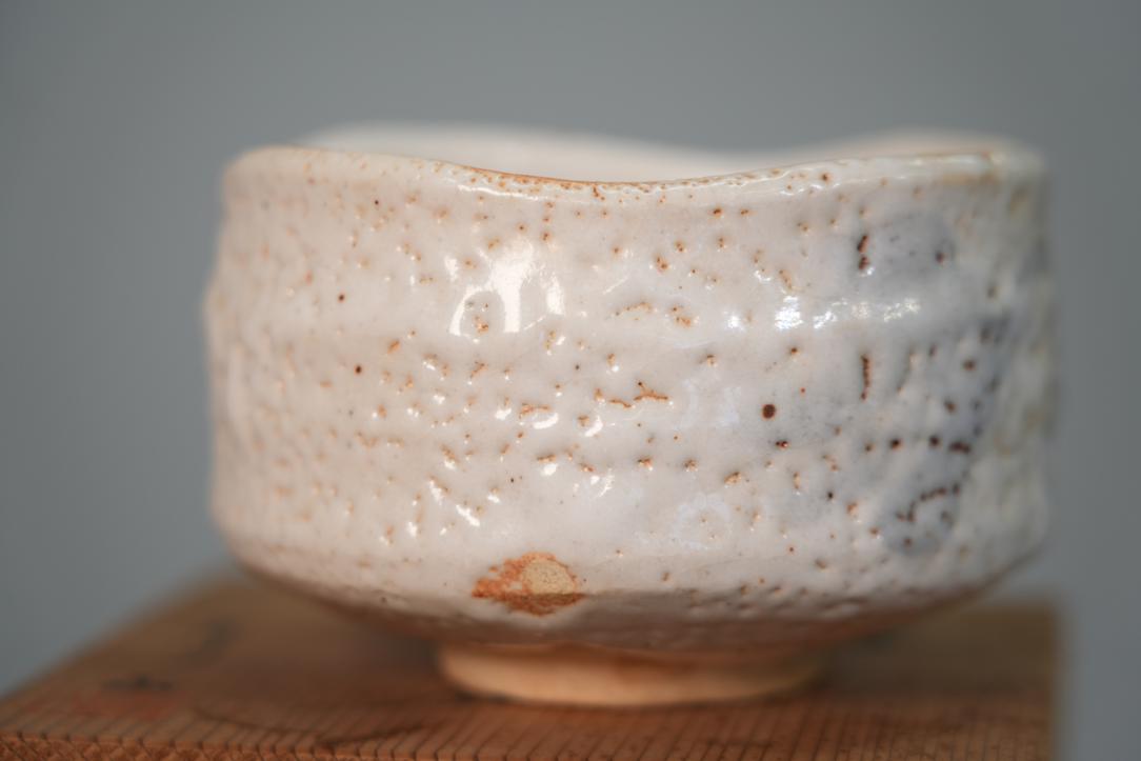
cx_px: 570
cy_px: 380
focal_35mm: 105
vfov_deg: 13.0
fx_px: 3328
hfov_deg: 19.5
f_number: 4
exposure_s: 1/125
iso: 500
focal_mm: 105
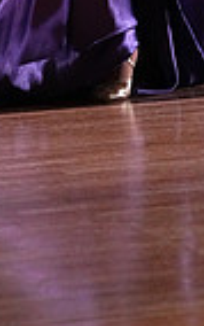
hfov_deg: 2.0
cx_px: 134
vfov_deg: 3.2
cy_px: -319
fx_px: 5708
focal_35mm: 643
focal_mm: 154
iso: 8000
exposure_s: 1/400
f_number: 5
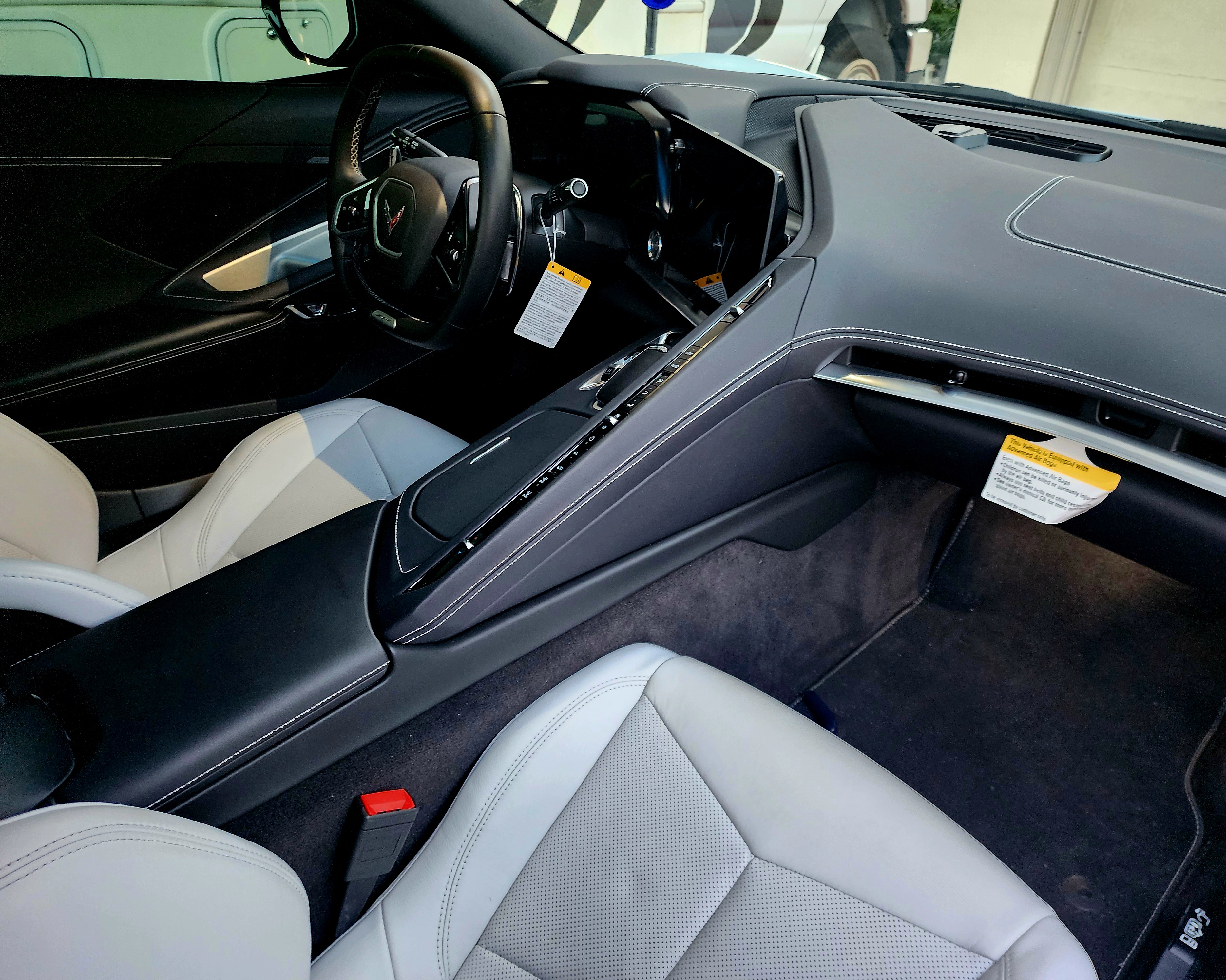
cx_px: 649
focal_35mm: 24
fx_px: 871
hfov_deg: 70.2
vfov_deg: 58.8
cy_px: 489
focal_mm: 6.4
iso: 640
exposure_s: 1/40
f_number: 1.8
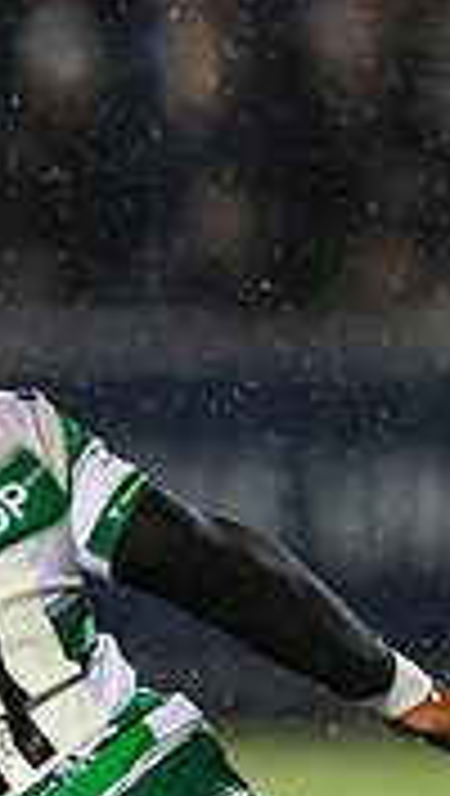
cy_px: 840
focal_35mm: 1790
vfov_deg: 1.2
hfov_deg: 0.7
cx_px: -790
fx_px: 37845
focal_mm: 400
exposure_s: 1/1000
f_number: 3.2
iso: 6400
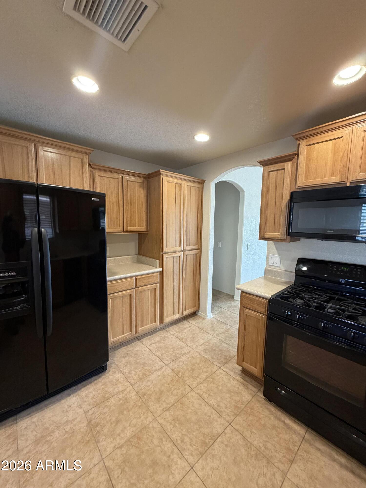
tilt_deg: -4.9
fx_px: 197
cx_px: 183
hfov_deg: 85.7
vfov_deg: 102.1
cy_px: 244
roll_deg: -0.8
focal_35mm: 14
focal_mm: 2.22
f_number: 2.2
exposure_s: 1/60
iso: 320
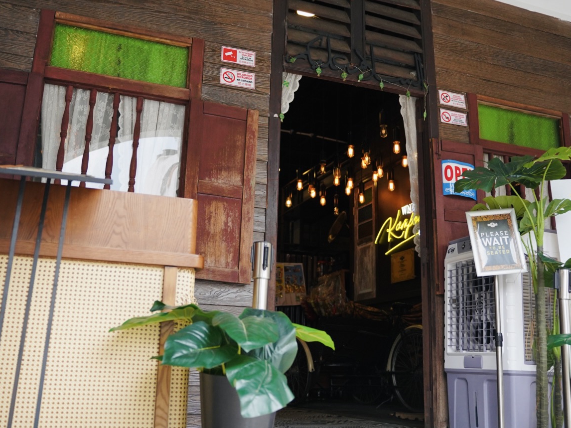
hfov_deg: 49.0
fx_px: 627
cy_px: 181
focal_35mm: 38
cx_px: 288
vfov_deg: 37.6
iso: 1600
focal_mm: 28
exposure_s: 1/1250
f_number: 2.8
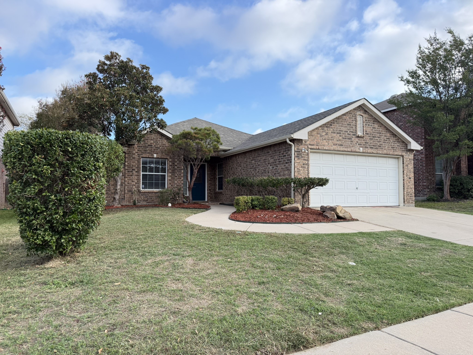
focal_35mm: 24
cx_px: 236
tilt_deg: +2.7
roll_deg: +0.2
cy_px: 178
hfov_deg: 71.6
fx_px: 328
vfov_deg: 56.8
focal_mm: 6.76
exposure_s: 1/1410
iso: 100
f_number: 1.78
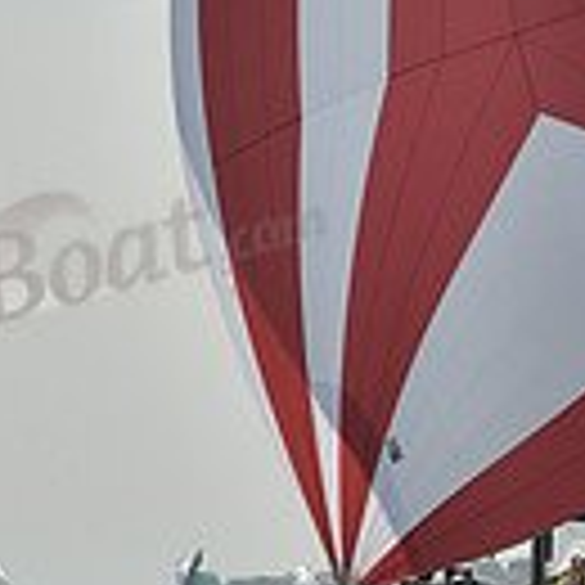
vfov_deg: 5.0
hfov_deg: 5.0
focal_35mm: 348
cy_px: -9
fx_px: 6654
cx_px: 560
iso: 250
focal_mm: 92
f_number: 7.1
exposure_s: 1/640
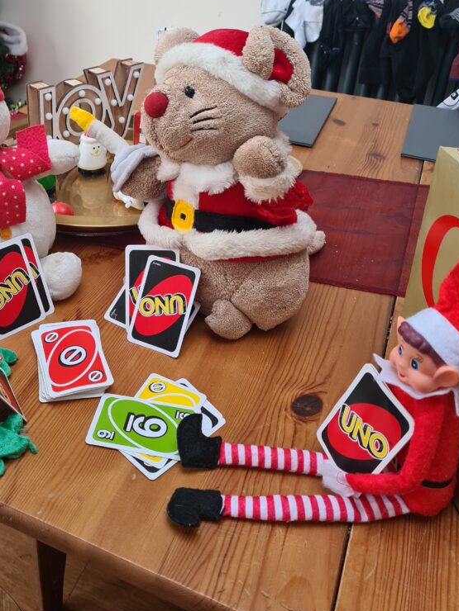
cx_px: 158
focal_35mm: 36
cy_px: 225
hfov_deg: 39.3
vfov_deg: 50.8
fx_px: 636
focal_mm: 5.4
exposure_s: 1/50
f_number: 1.8
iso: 125
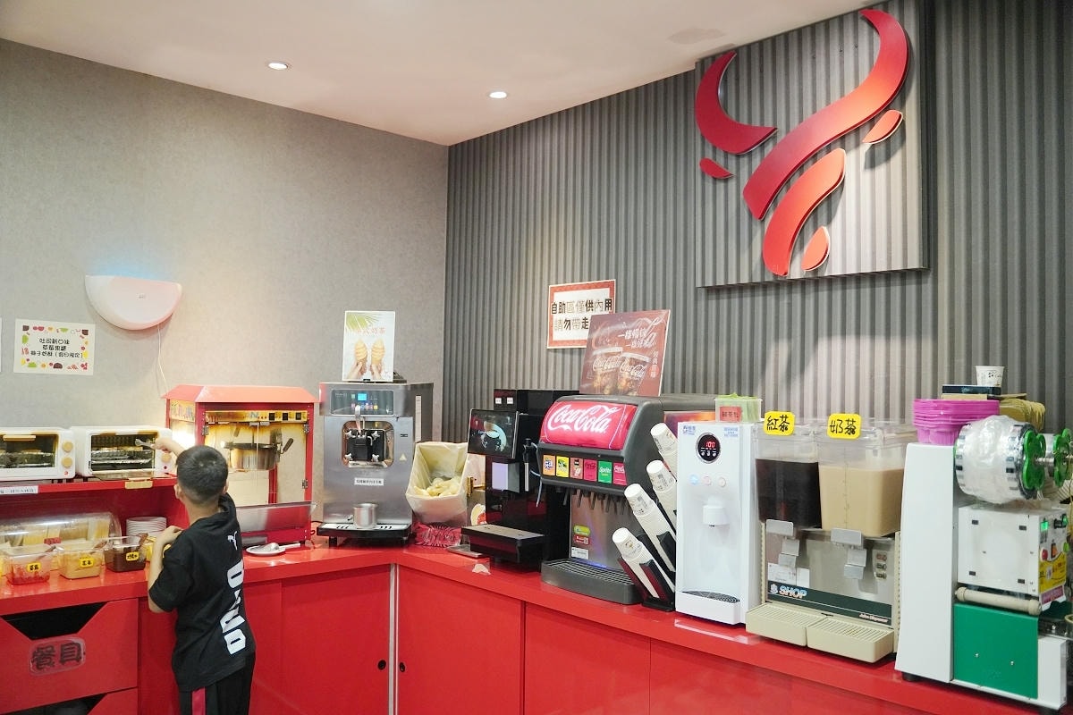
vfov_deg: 46.4
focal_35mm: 28
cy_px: 358
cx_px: 536
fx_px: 834
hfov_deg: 65.5
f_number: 2.8
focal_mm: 28
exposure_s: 1/160
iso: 3200
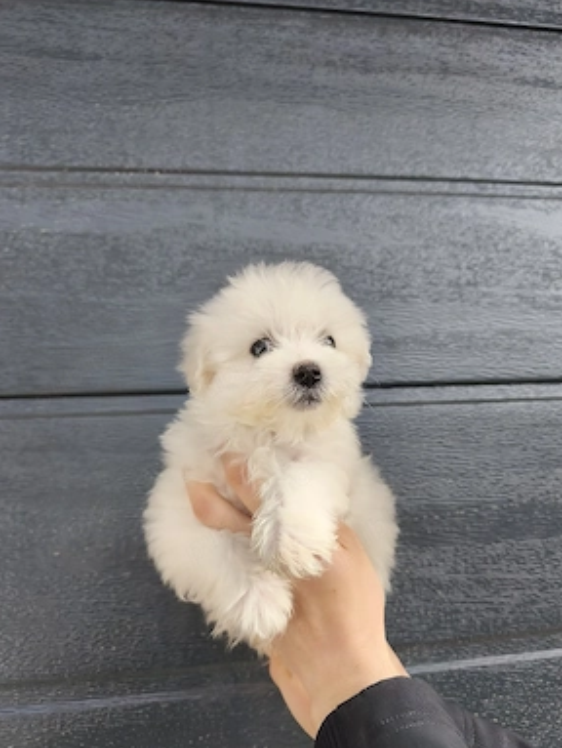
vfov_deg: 71.5
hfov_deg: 56.9
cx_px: 287
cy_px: 385
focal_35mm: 24
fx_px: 519
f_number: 1.65
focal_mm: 6.18
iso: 50
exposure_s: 1/455
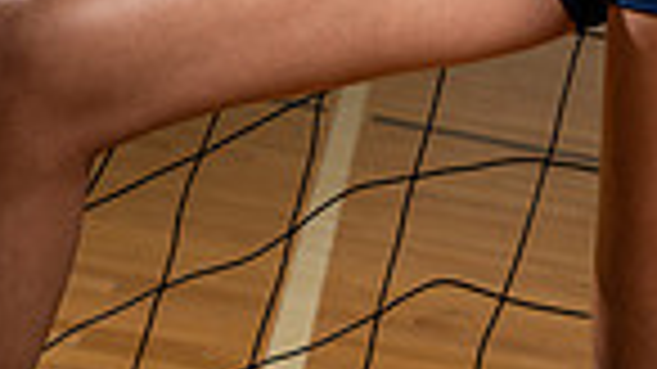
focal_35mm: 161
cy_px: -585
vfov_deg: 7.0
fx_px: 2804
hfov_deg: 13.2
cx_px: 662
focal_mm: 50
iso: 320
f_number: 5.6
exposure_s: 1/250
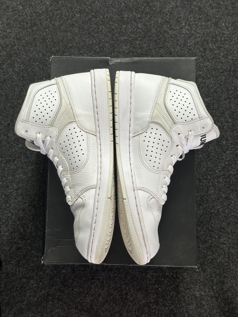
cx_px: 119
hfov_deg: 30.3
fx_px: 440
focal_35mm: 48
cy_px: 158
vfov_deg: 39.7
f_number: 1.78
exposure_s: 1/50
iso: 160
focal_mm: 6.86
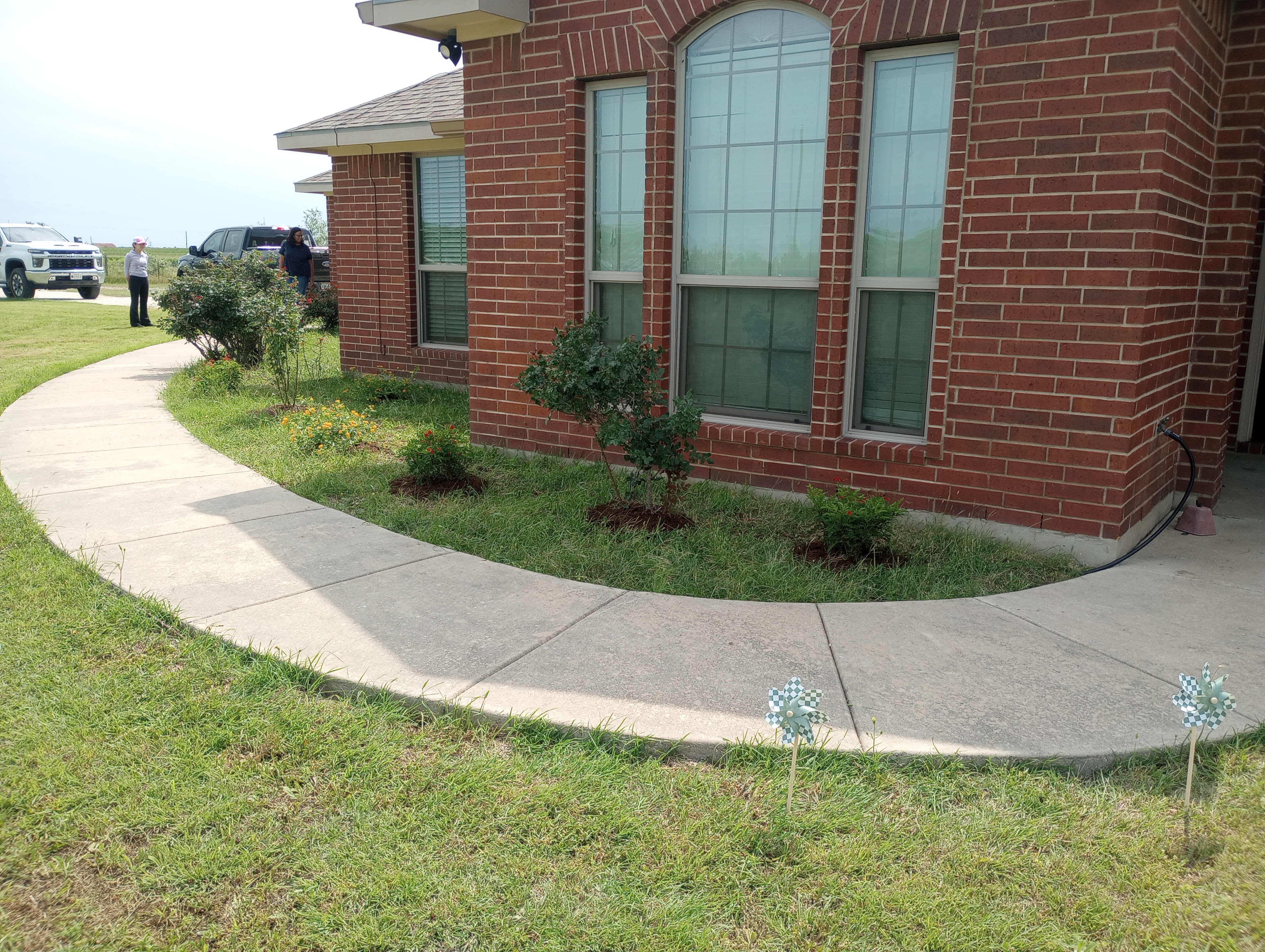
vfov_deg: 49.9
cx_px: 632
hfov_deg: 63.4
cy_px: 476
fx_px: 1025
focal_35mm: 28
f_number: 1.8
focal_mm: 4.27
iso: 115
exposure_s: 1/449
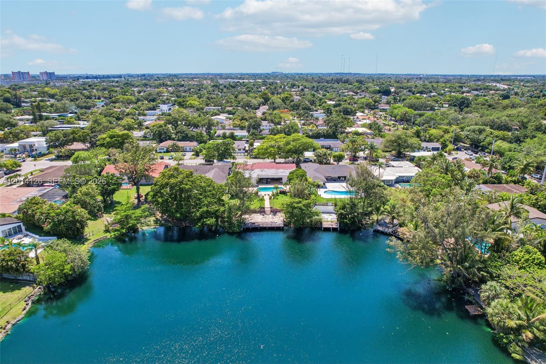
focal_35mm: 22
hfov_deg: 78.6
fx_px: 334
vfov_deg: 57.2
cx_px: 273
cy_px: 182
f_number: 2.8
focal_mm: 8.4
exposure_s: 1/1600
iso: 100
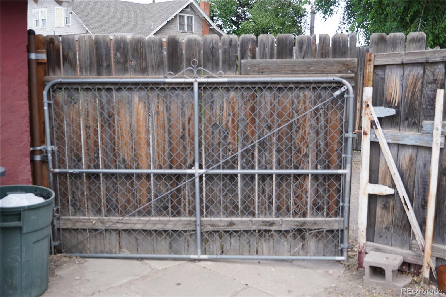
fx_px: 483
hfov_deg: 49.6
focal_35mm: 39
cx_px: 223
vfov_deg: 34.2
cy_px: 148
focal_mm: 26
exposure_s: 1/160
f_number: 4
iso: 125
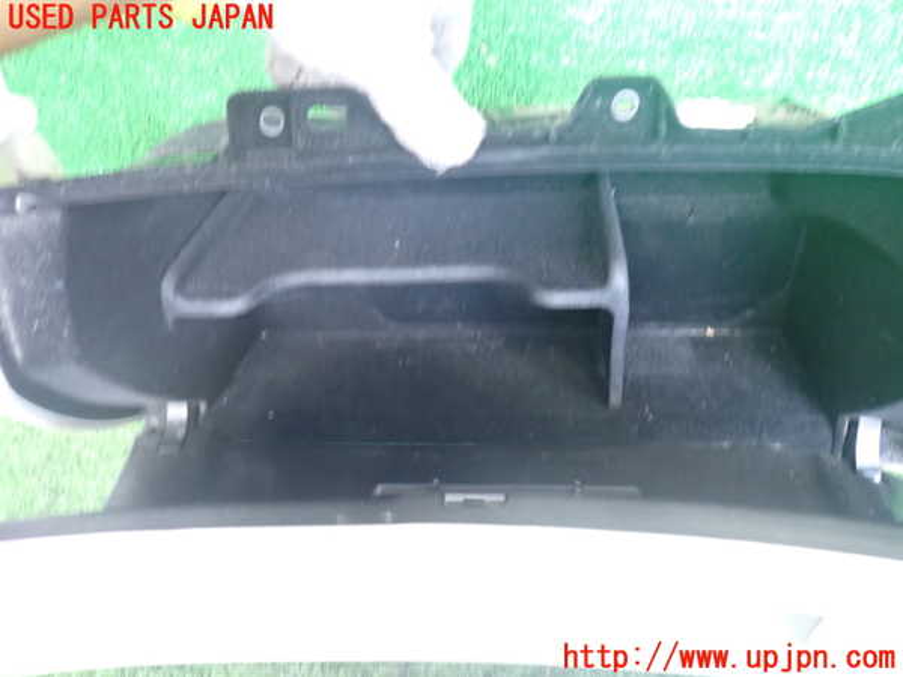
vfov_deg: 46.8
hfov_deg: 60.0
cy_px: 338
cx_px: 452
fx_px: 783
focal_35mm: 30
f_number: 2.3
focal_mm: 5.4
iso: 640
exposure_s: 1/30
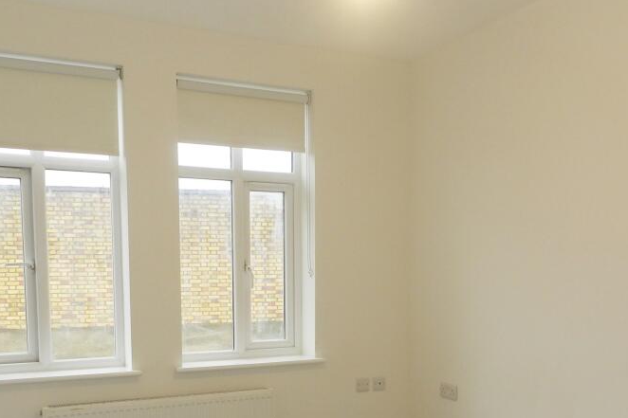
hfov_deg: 51.9
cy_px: 332
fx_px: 645
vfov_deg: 34.8
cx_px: 300
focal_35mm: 37
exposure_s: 1/30
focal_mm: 4
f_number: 3.4
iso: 160
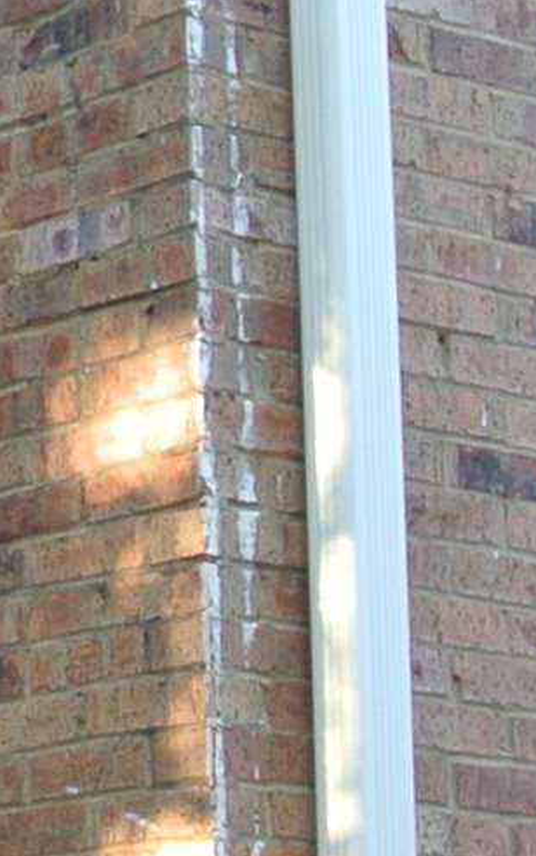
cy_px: 1004
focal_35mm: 172
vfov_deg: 11.9
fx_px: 4015
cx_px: -1117
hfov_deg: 6.8
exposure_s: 1/60
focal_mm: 10
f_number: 3.5
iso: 220
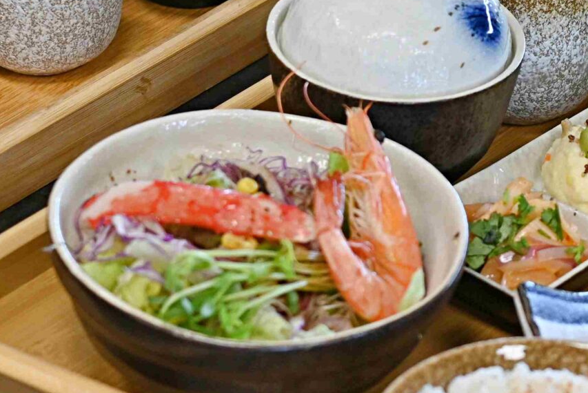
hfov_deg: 9.1
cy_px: -117
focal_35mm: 225
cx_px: 606
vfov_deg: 6.1
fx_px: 3675
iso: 360
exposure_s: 1/200
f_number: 3.2
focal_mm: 50
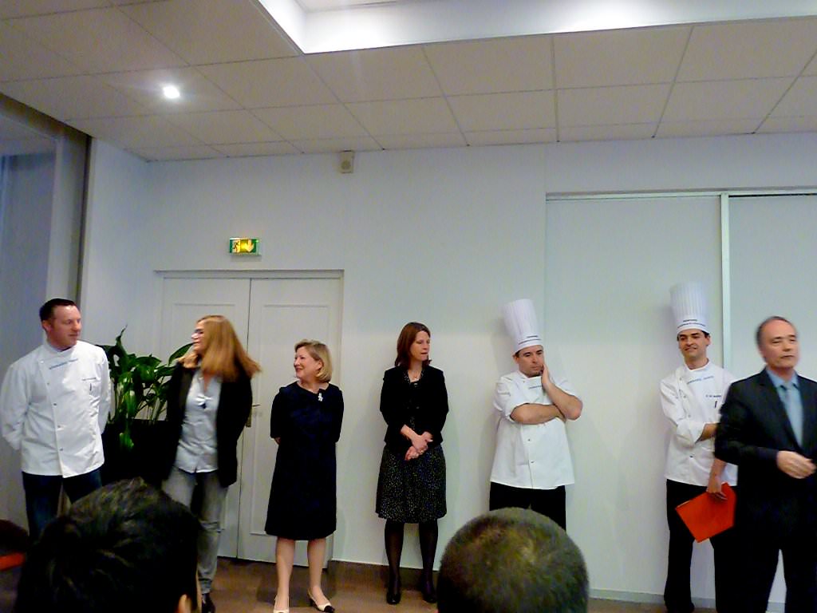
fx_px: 684
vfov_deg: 48.2
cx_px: 408
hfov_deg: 61.7
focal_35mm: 29
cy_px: 306
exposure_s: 1/15
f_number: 3.4
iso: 800
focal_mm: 4.7
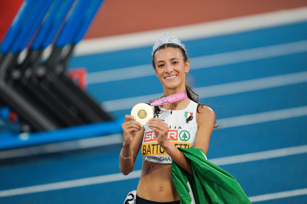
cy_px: 102
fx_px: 3410
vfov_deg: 3.4
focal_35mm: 400
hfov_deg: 5.2
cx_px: 154
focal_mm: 400
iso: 2000
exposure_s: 1/1600
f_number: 2.8
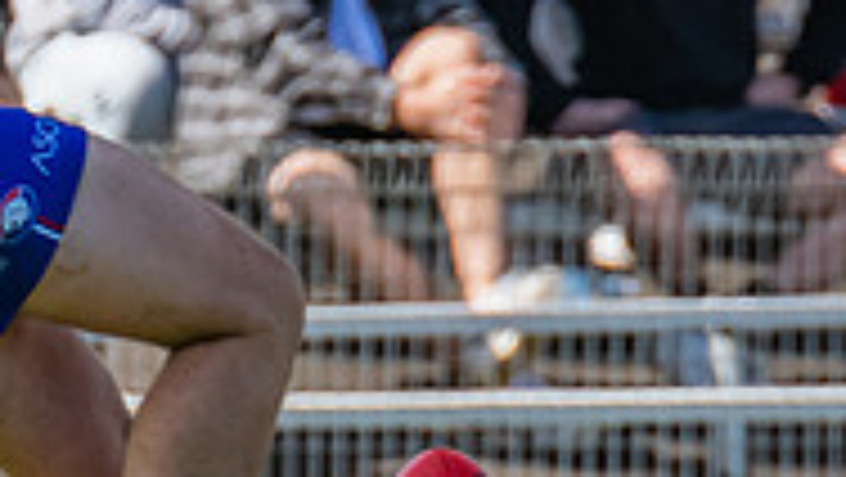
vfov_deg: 0.4
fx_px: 65091
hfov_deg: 0.7
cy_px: 234
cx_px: -57
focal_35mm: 2900
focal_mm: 420
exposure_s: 1/1600
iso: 800
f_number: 7.1
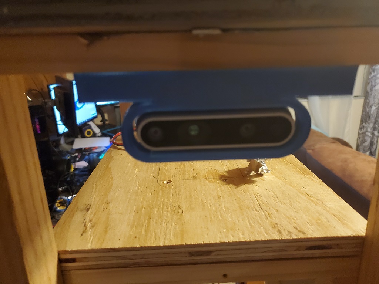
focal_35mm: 26
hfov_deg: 67.3
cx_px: 190
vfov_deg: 53.1
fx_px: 285
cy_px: 142
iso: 500
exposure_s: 1/40
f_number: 1.5
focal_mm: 4.3
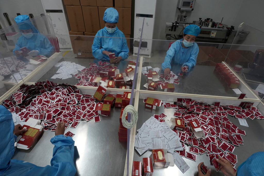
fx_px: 147
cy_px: 88
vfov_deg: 61.9
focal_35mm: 20
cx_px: 132
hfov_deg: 84.0
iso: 1250
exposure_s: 1/200
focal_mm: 20
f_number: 5
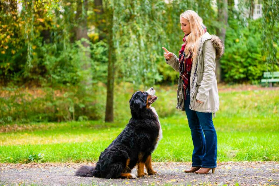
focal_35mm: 105
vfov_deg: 13.1
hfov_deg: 19.4
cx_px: 140
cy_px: 93
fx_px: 814
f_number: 3.2
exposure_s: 1/320
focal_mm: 105
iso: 640
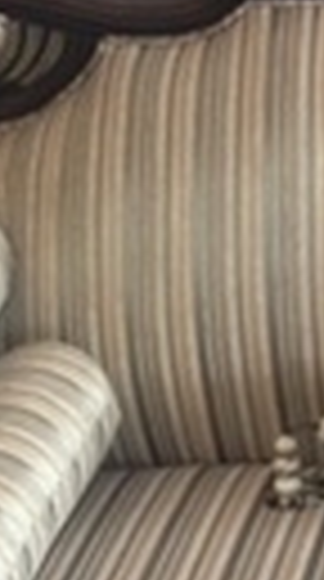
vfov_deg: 14.5
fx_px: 2274
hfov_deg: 7.8
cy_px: 348
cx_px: 680
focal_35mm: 148
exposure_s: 1/20
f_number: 2.4
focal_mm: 4.28
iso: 125
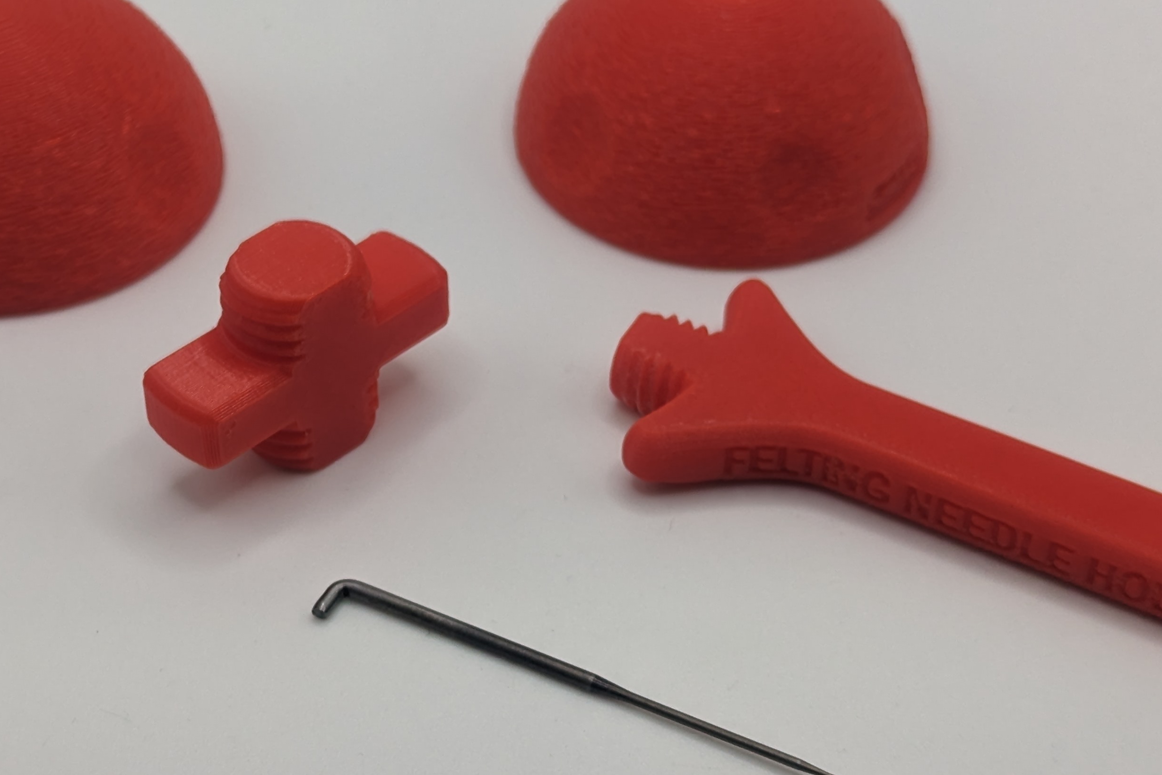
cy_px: 386
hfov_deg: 24.5
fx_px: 2679
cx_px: 543
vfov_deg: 16.5
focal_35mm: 83
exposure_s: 1/392
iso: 63
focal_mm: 6.81
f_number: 1.85
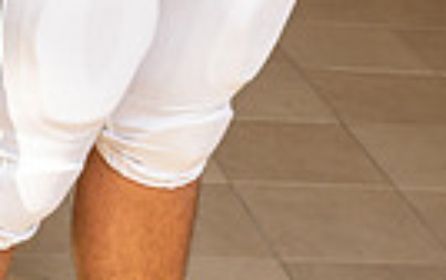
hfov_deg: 12.0
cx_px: 90
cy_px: -387
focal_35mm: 174
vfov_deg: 7.1
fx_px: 2117
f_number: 8
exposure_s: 1/250
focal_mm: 51
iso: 800
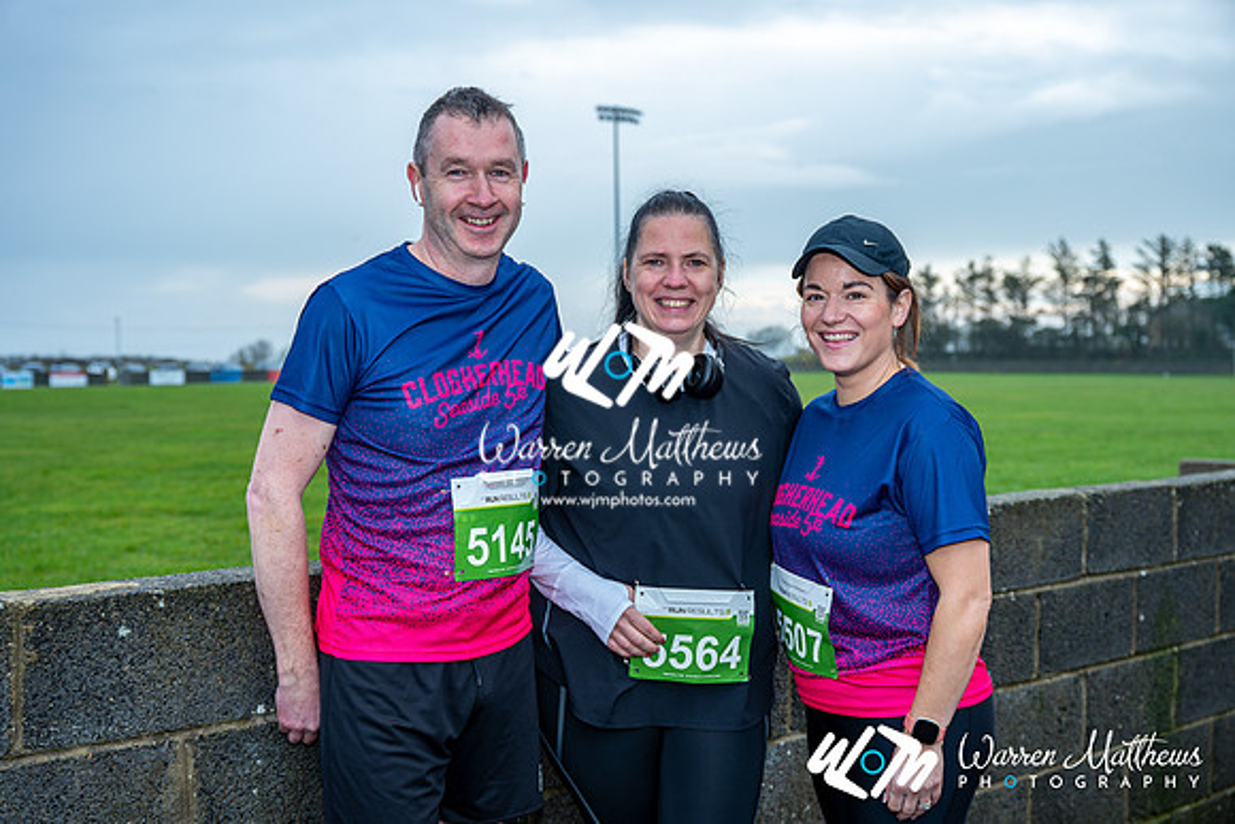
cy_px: 412
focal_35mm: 42
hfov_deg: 46.4
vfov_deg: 31.9
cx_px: 618
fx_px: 1441
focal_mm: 42
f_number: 4
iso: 100
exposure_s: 1/200
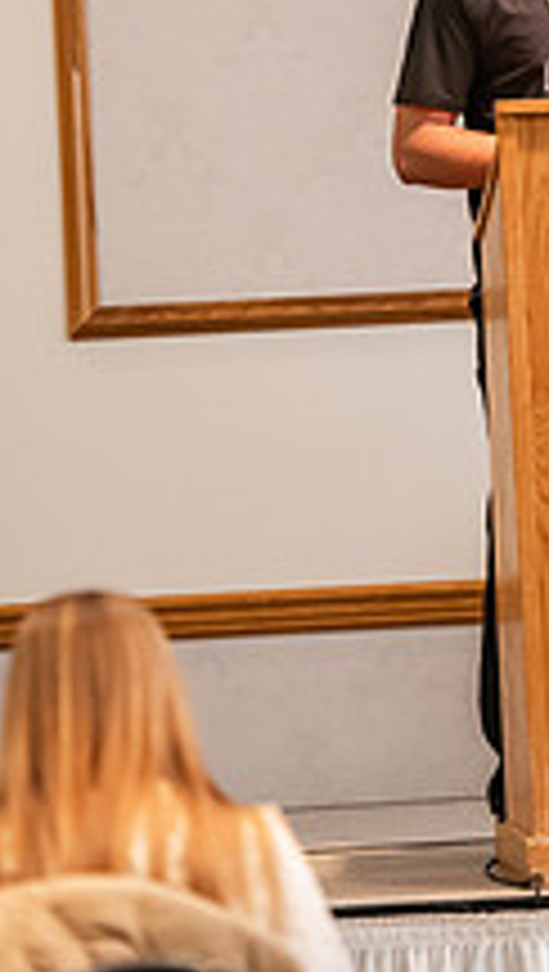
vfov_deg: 7.3
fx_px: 7585
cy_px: 198
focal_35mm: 294
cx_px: 598
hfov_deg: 4.1
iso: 2000
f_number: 3.2
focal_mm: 135
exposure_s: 1/200
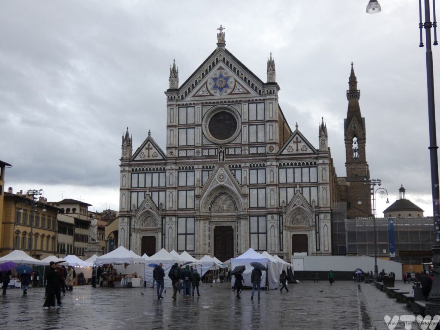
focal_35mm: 48
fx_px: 610
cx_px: 220
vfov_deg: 30.3
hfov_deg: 39.7
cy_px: 165
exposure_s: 1/160
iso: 80
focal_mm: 8.6
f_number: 3.8
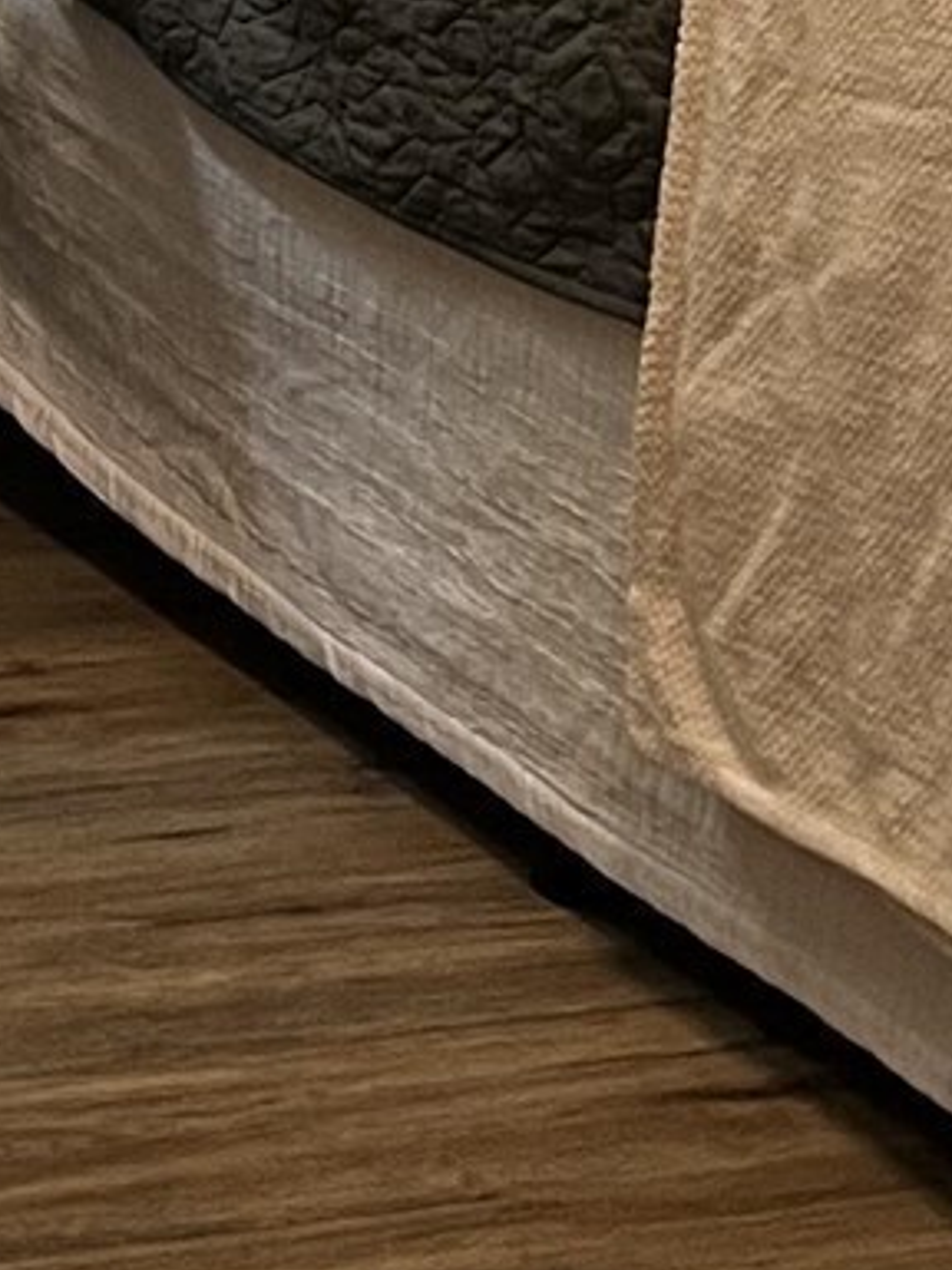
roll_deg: -2.8
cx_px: -952
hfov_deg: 9.0
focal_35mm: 156
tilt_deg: -8.1
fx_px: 5720
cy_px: -403
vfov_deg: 12.3
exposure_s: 1/60
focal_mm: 5.7
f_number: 1.5
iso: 125
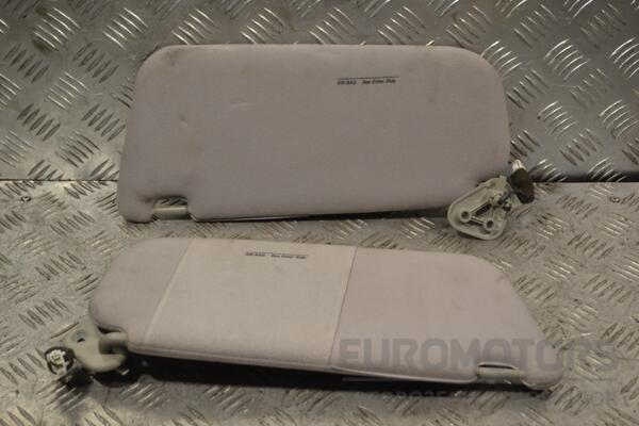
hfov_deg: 37.9
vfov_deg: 25.8
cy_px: 213
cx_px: 320
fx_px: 932
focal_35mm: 52
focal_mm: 35
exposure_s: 1/125
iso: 320
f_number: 5.6
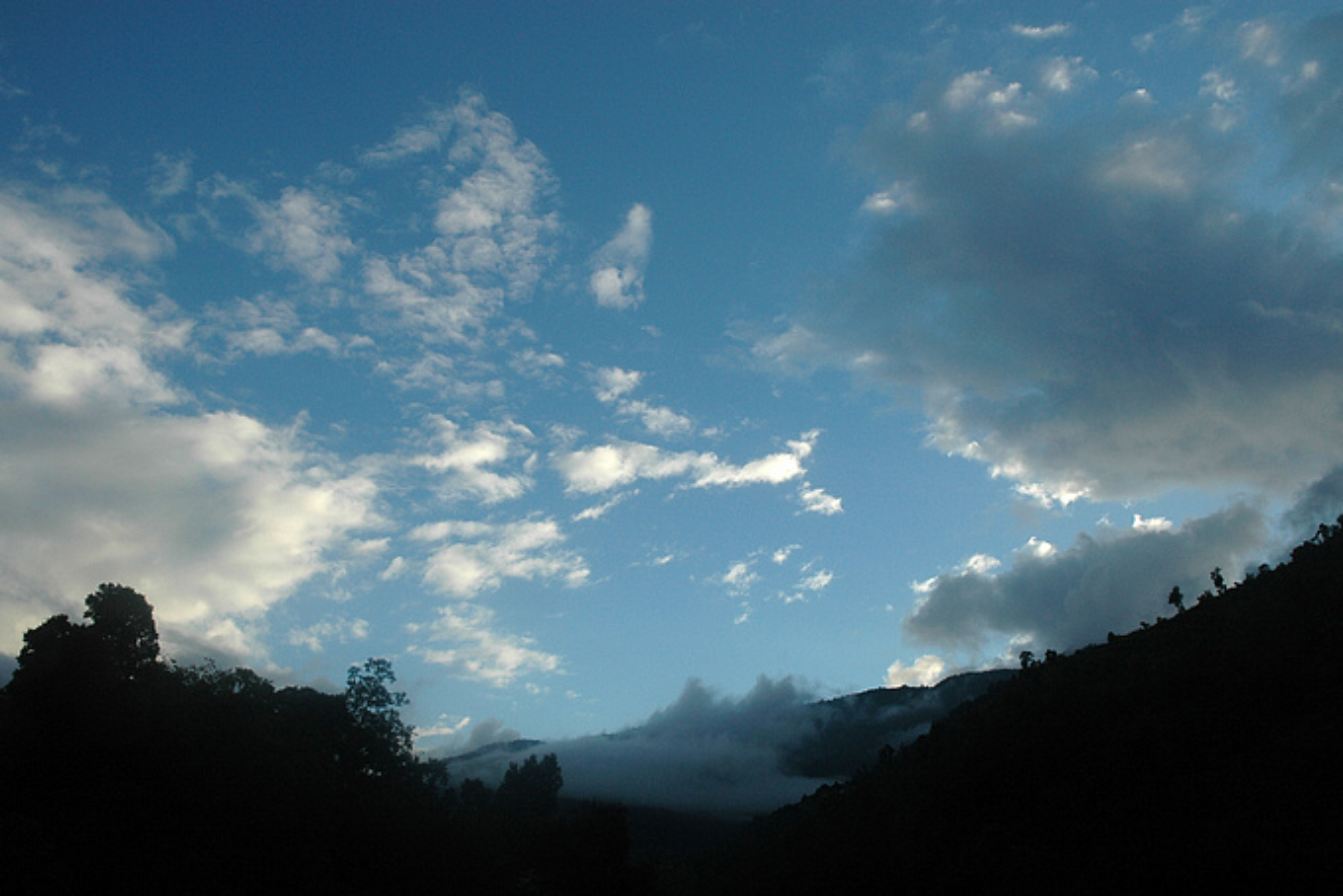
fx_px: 1381
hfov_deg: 51.9
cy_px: 445
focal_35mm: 37
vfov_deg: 36.0
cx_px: 668
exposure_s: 1/320
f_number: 11
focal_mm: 24
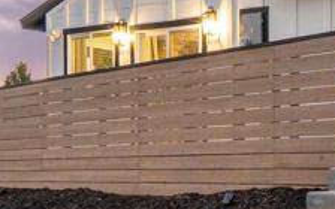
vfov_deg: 15.4
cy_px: 29
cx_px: 429
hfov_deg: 22.2
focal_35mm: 84
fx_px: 767
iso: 250
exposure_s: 1/2.5
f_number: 9
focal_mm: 12
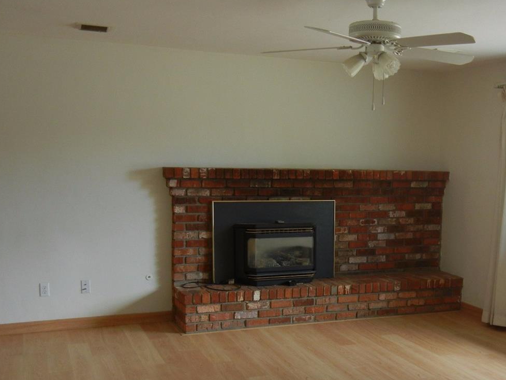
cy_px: 244
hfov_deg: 40.7
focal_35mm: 46
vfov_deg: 31.3
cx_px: 339
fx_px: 672
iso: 223
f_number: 3.5
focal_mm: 5.4
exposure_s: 1/30
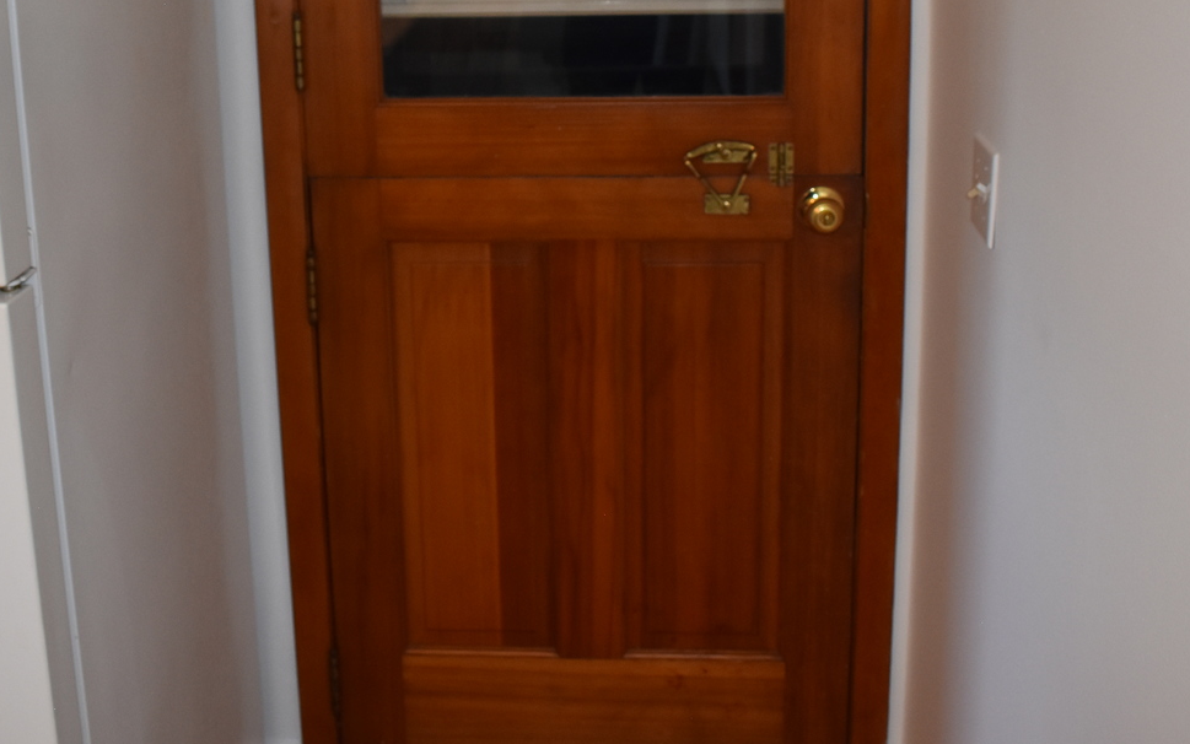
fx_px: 1492
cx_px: 508
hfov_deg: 43.4
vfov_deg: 27.2
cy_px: 109
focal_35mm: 46
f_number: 5
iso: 800
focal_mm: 18
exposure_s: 1/100
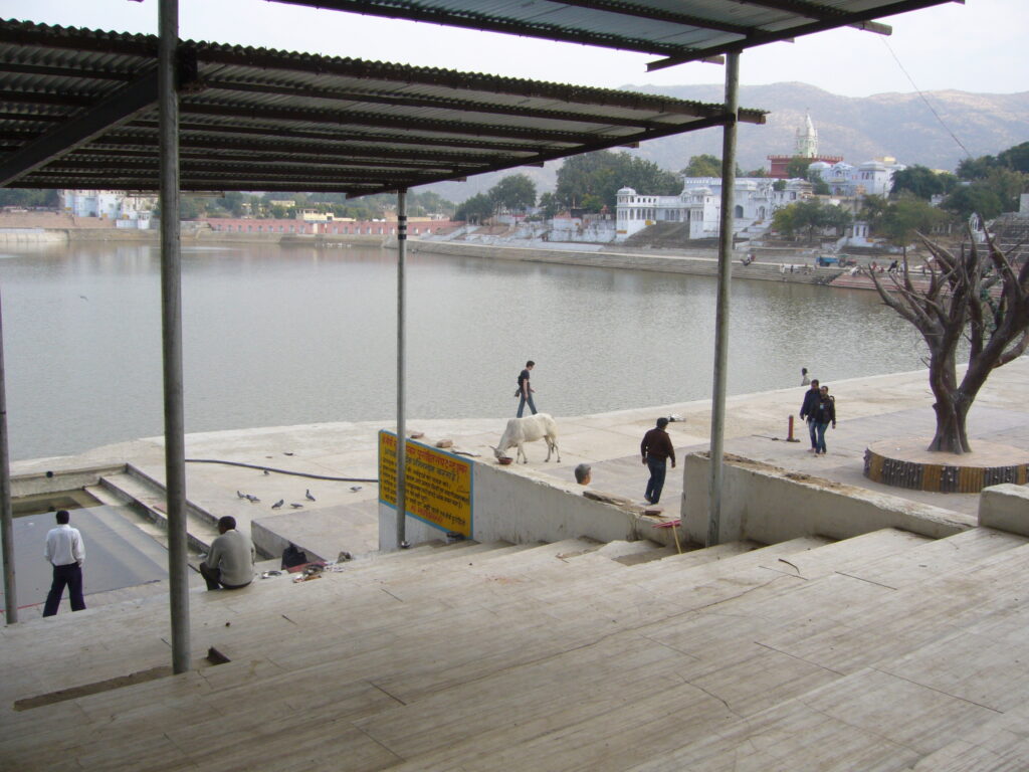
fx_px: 1040
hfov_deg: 52.6
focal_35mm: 35
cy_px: 386
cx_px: 514
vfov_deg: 40.7
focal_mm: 5.8
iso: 80
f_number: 5.6
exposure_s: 1/250
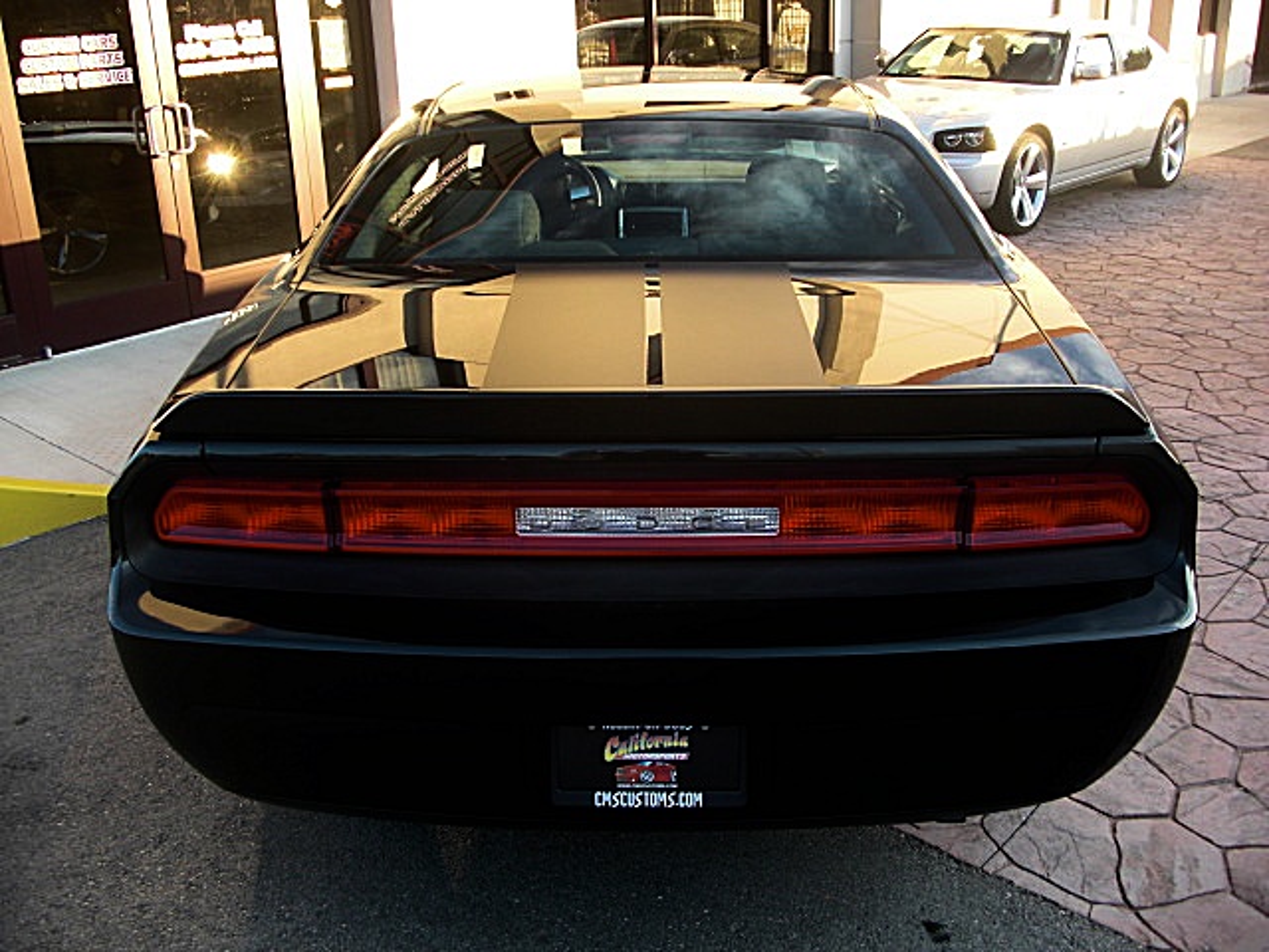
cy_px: 476
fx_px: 1320
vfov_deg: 39.7
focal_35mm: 36
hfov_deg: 51.4
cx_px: 634
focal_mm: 6.3
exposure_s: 1/100
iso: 50
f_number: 2.8
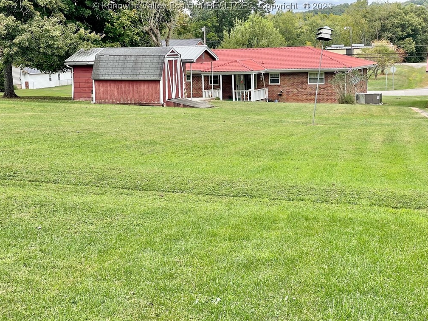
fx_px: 804
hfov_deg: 29.8
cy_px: 161
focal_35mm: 65
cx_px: 212
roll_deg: +2.1
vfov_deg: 22.6
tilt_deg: -8.1
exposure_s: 1/261
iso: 20
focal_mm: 7.5
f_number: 2.2
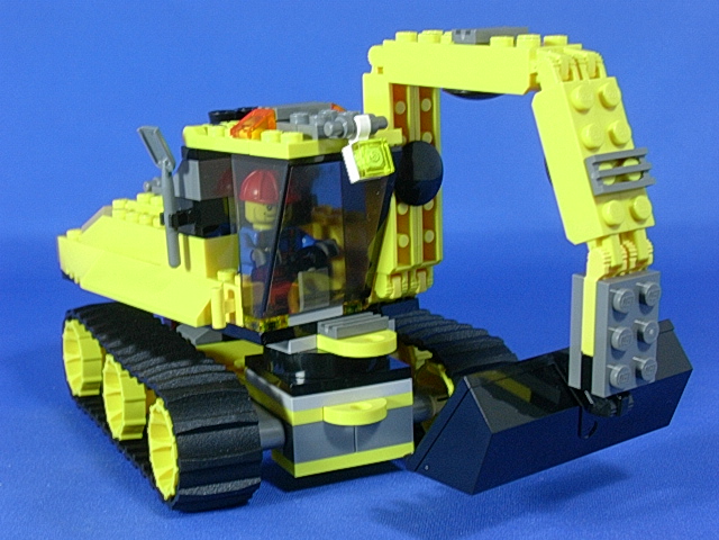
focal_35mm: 63
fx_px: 1309
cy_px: 270
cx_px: 360
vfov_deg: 23.3
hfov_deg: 30.7
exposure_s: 1/10
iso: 70
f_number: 3.5
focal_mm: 9.6
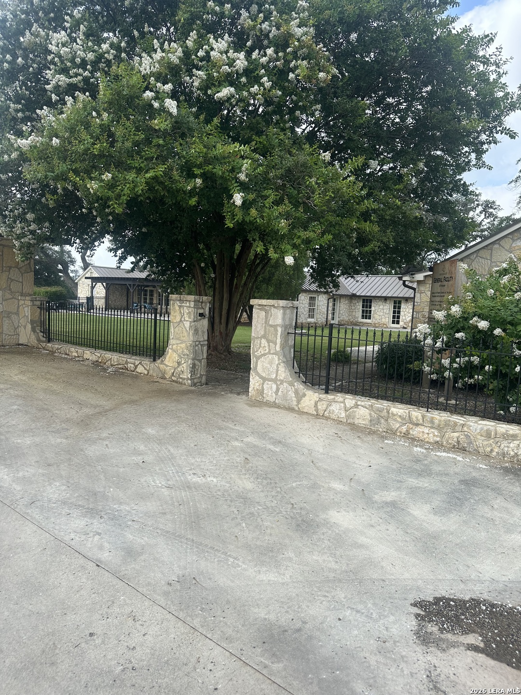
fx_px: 482
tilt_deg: -5.2
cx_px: 260
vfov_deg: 71.6
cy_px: 348
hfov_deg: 56.8
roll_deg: -2.3
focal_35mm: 24
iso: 80
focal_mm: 6.86
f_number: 1.78
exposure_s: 1/2155
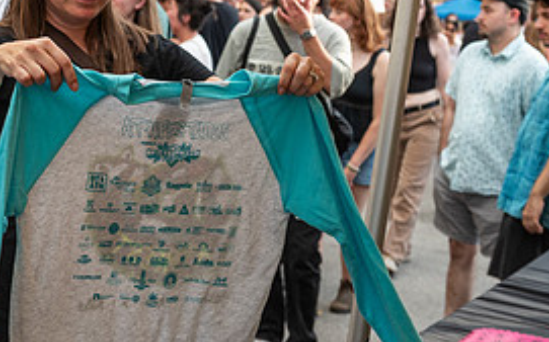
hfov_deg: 24.5
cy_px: 70
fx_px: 1241
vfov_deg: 15.6
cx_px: 103
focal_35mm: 83
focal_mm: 38
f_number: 4.5
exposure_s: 1/250
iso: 250
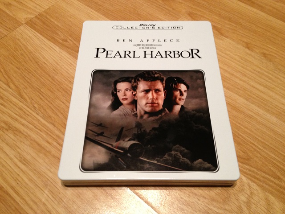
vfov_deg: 40.7
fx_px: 288
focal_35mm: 35
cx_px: 142
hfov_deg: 52.6
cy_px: 107
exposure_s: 1/20
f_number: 2.4
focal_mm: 4.28
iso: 160
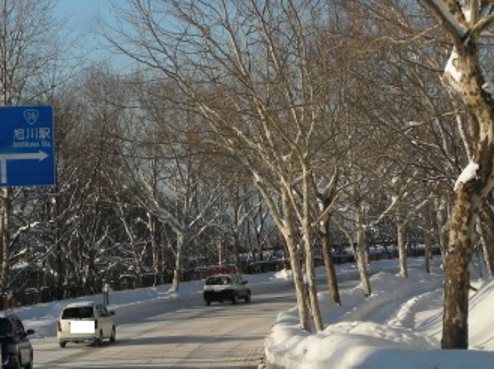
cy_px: 233
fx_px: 1440
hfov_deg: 19.5
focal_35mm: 101
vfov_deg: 14.6
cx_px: 272
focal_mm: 13.2
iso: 50
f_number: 4
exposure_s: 1/242
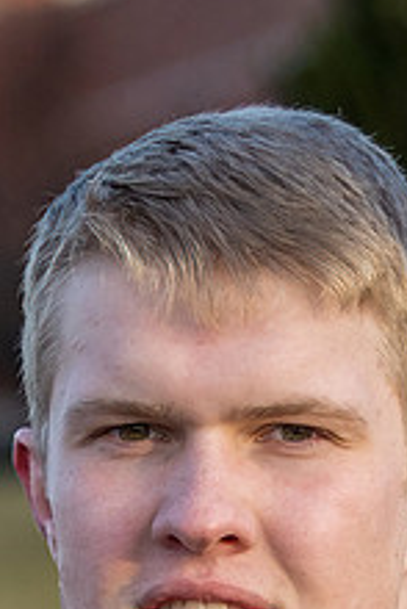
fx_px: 2421
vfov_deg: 14.2
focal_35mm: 143
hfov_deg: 9.6
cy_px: 579
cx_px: 235
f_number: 2.8
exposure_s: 1/320
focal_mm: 70
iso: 100
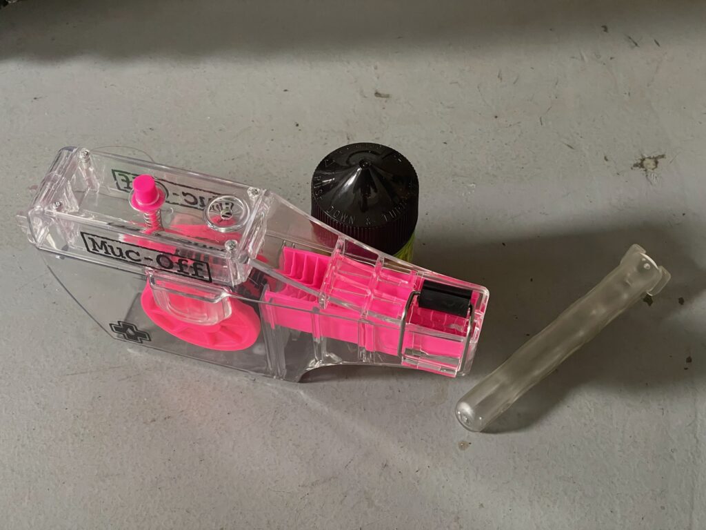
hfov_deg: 36.8
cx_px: 353
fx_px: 1061
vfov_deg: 28.0
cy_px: 265
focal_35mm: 52
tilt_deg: -56.3
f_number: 2
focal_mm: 6
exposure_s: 1/60
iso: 500
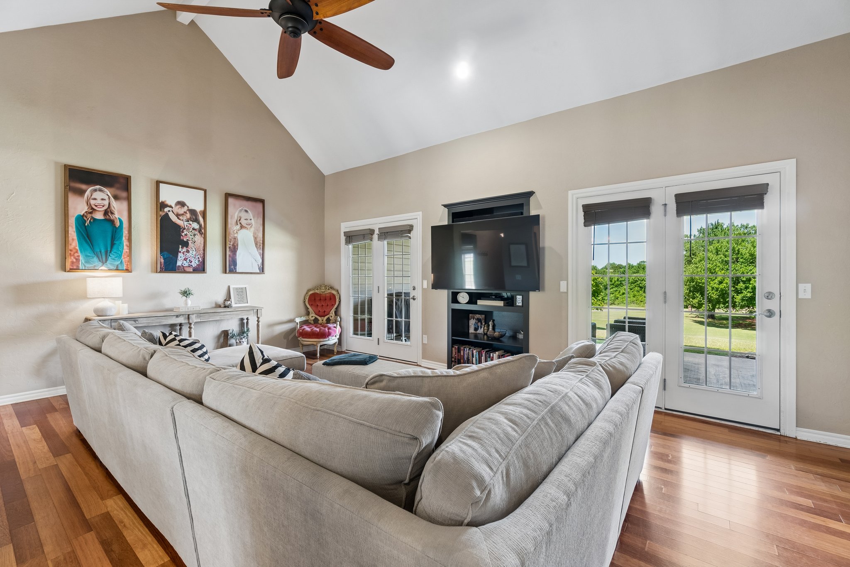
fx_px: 354
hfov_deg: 100.4
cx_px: 425
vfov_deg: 77.3
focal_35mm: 15
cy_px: 284
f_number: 6.3
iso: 200
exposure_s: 1/20
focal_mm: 10
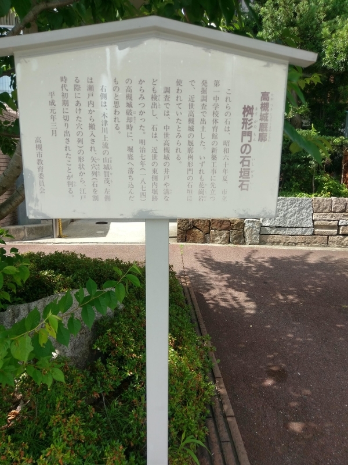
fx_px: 349
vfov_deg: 67.3
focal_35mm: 26
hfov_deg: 53.1
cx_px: 174
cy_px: 232
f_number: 1.8
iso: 100
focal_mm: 4.58
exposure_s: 1/1079
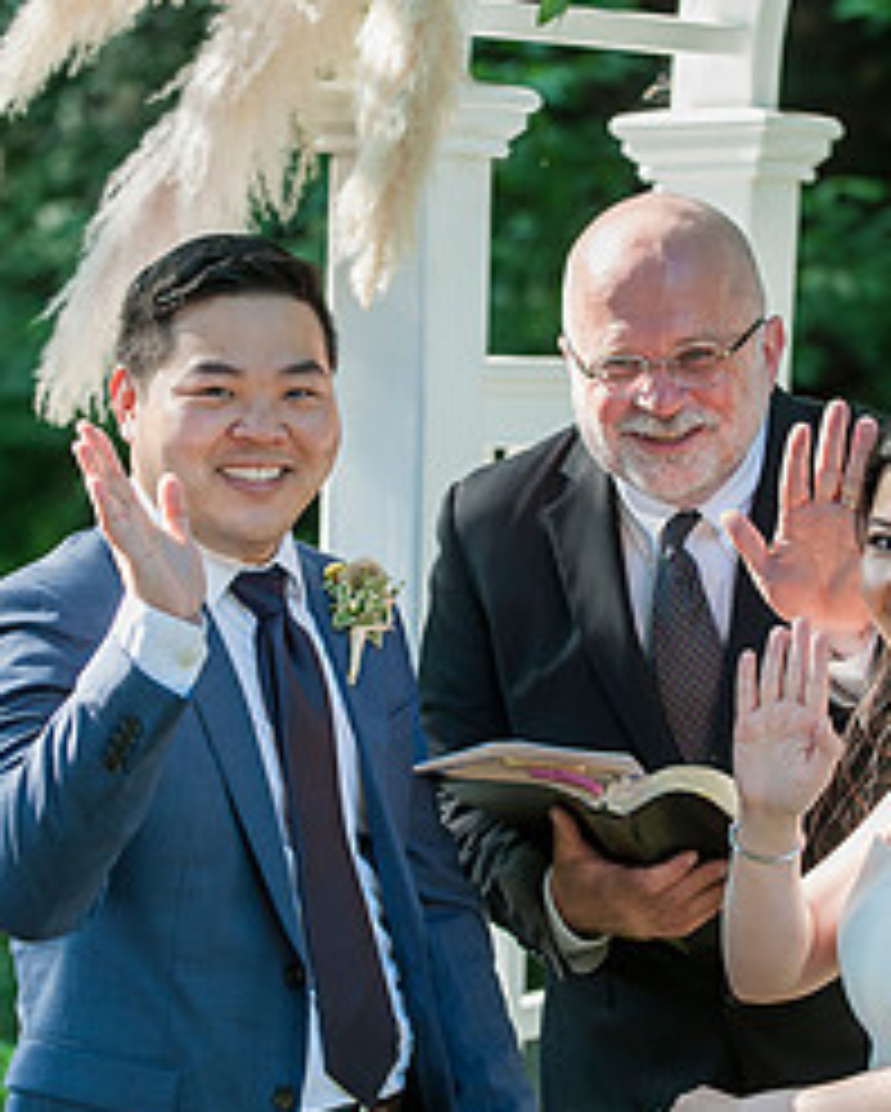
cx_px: 484
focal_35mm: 162
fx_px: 5333
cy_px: 531
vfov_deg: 11.9
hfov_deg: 9.5
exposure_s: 1/800
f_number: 3.5
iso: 800
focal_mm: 95
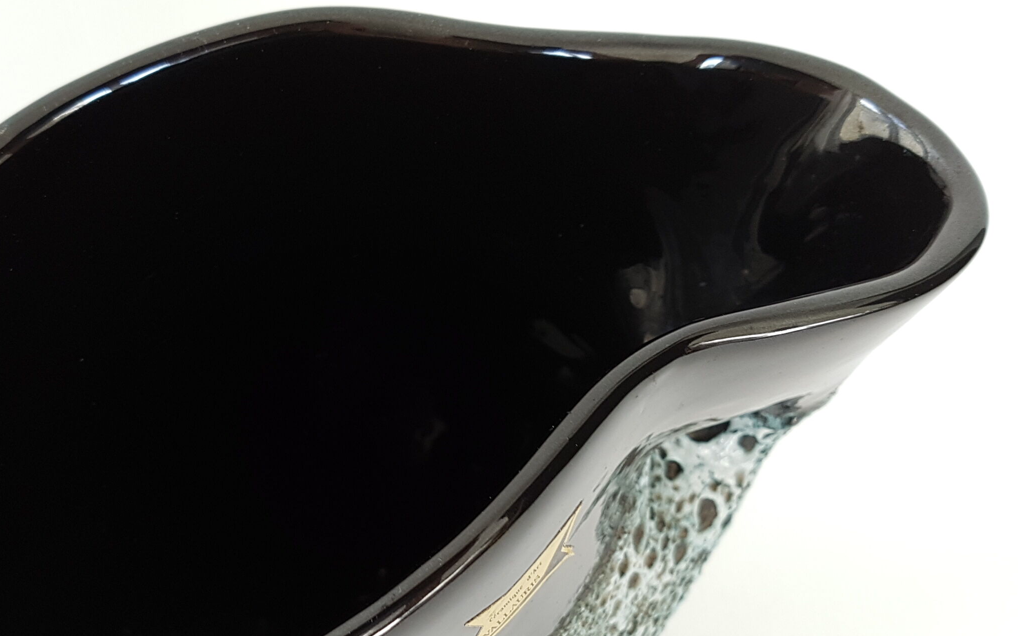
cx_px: 377
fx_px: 1082
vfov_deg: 32.7
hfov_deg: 49.9
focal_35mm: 39
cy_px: 381
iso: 100
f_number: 1.7
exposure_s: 1/100
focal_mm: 4.2
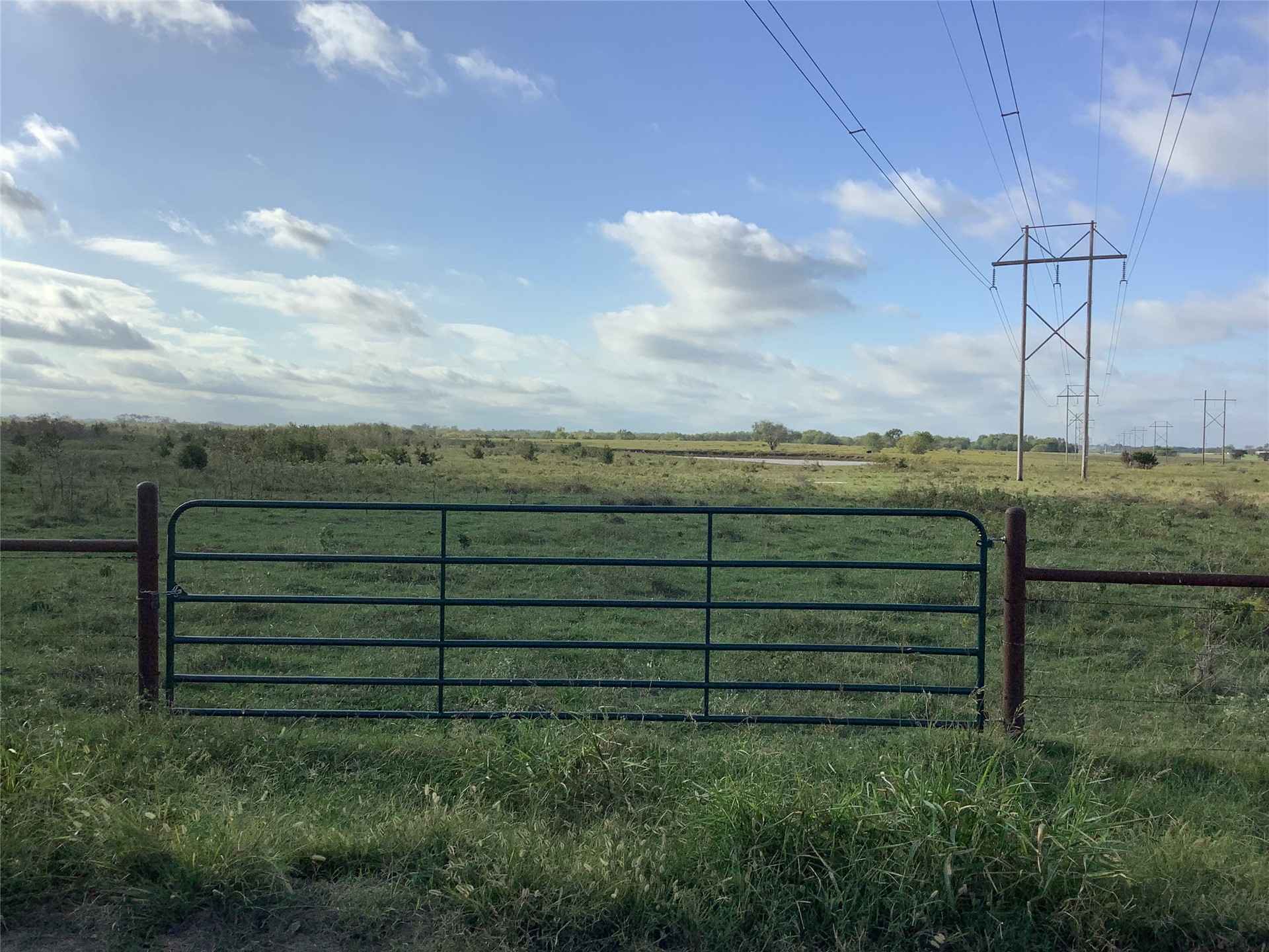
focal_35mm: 31
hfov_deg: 58.4
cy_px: 476
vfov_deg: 45.4
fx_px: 1136
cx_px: 634
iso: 25
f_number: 2.4
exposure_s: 1/2092
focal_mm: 3.3
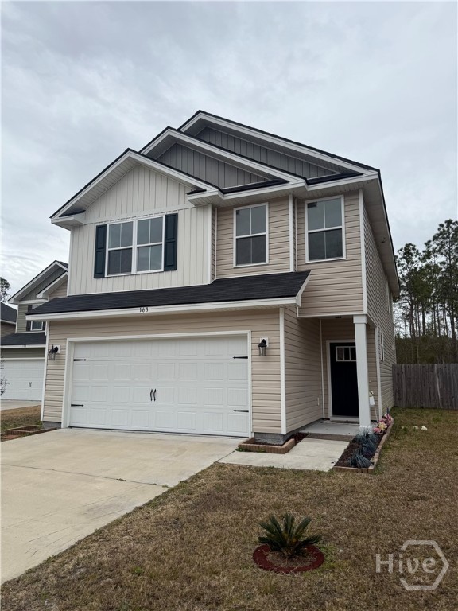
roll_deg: -1.0
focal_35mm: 24
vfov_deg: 71.6
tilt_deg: +9.2
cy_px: 306
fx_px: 423
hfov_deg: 56.8
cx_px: 229
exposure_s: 1/1770
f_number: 1.78
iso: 80
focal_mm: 6.76
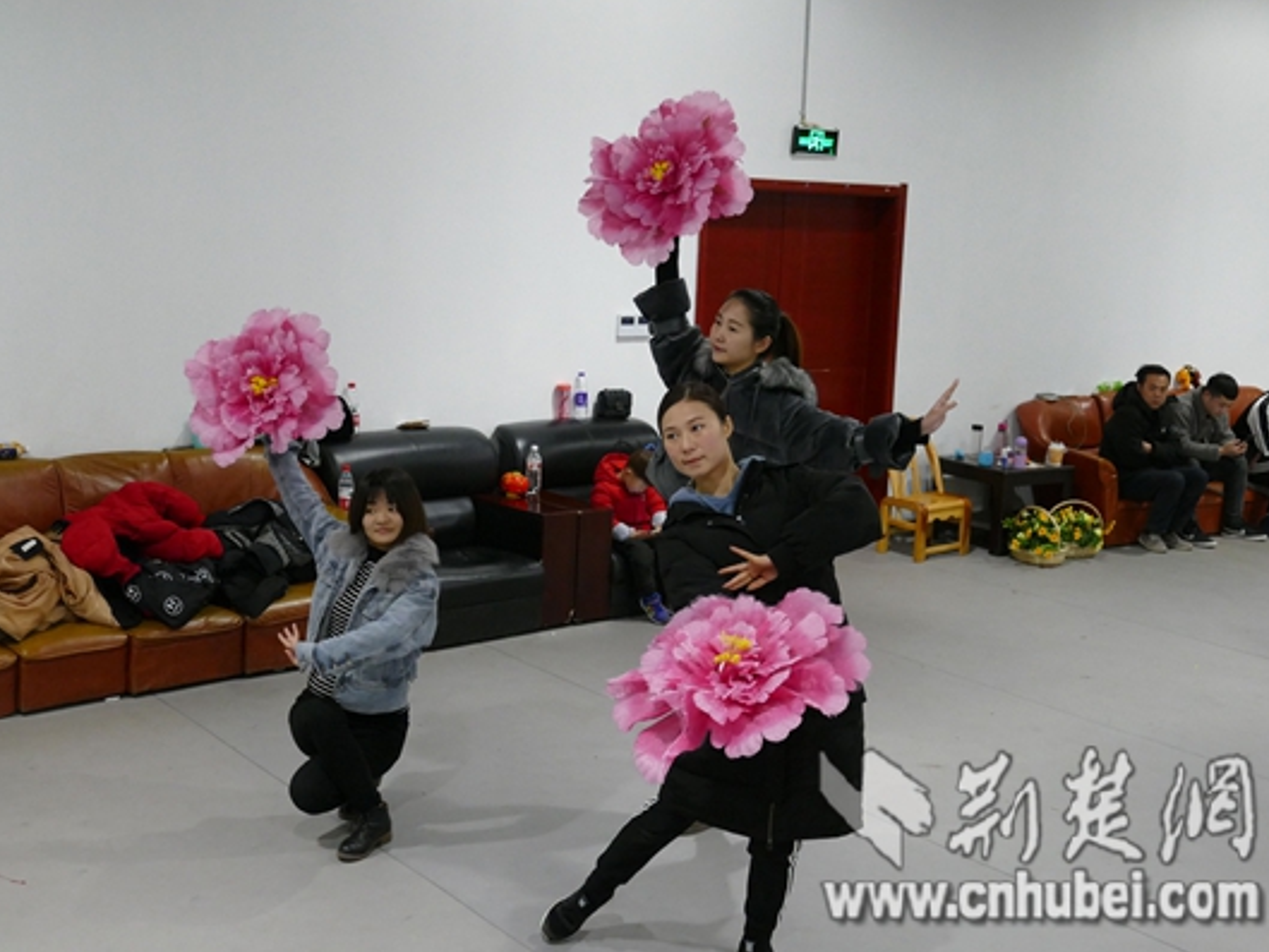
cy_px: 477
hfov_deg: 39.6
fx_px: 1760
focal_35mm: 48
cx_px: 662
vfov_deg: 30.3
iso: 1600
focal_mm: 16
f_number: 3.2
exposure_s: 1/50
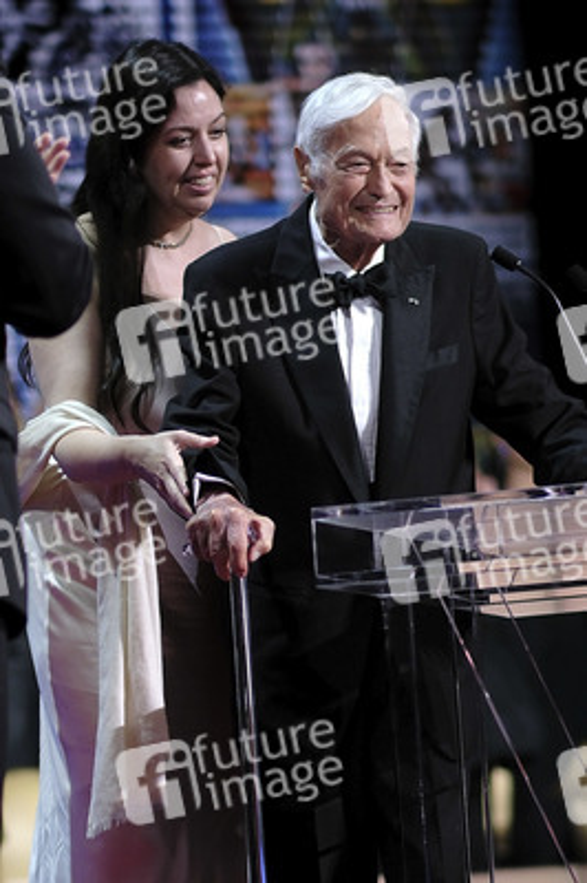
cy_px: 442
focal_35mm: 84
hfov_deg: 16.2
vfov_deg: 24.2
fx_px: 2058
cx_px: 294
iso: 1000
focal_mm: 56
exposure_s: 1/800
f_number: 1.2
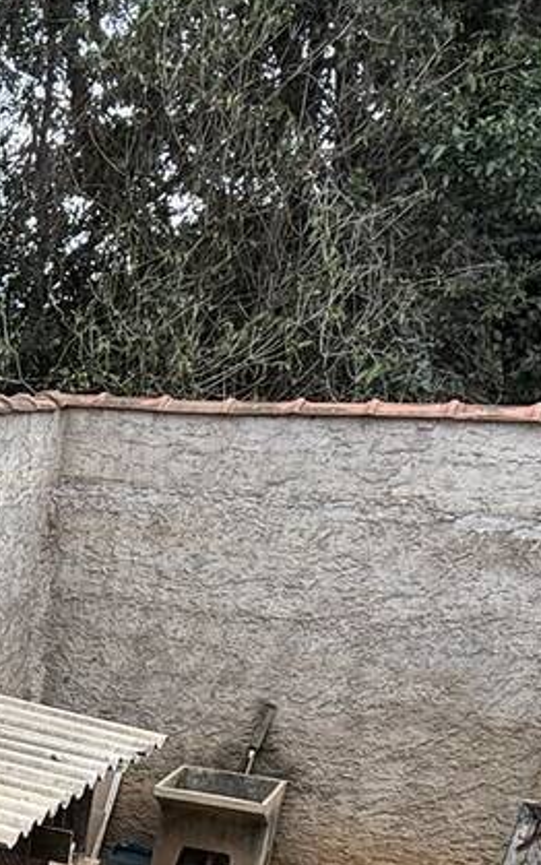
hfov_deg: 20.8
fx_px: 1203
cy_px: 925
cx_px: -310
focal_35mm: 51
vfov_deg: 34.7
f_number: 2.2
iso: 50
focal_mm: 2.22
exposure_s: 1/297
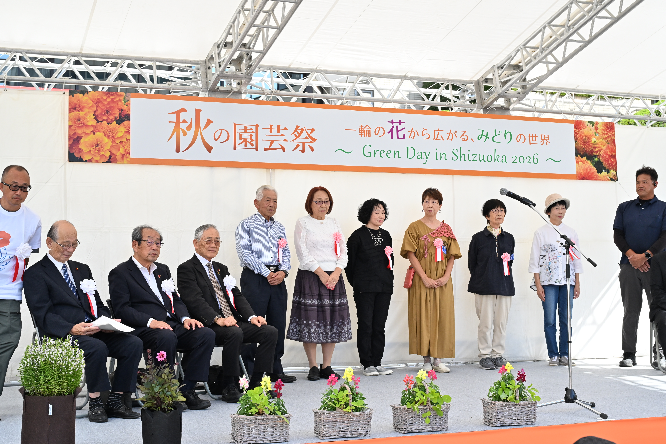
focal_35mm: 54
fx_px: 999
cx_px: 333
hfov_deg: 36.9
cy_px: 222
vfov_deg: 25.1
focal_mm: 54
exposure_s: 1/800
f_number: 8
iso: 1100
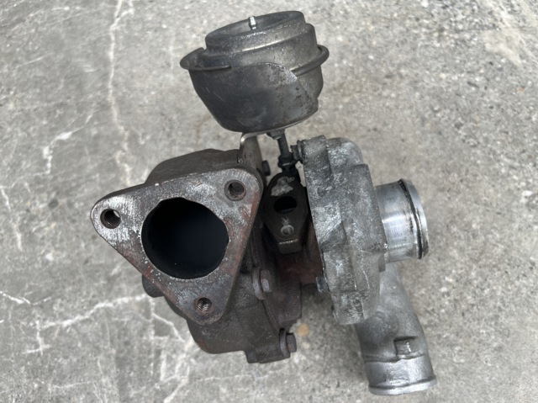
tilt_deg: -63.0
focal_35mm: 26
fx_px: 404
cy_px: 202
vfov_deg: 53.0
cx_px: 269
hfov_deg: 67.3
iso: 40
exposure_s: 1/246
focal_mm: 5.1
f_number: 1.6
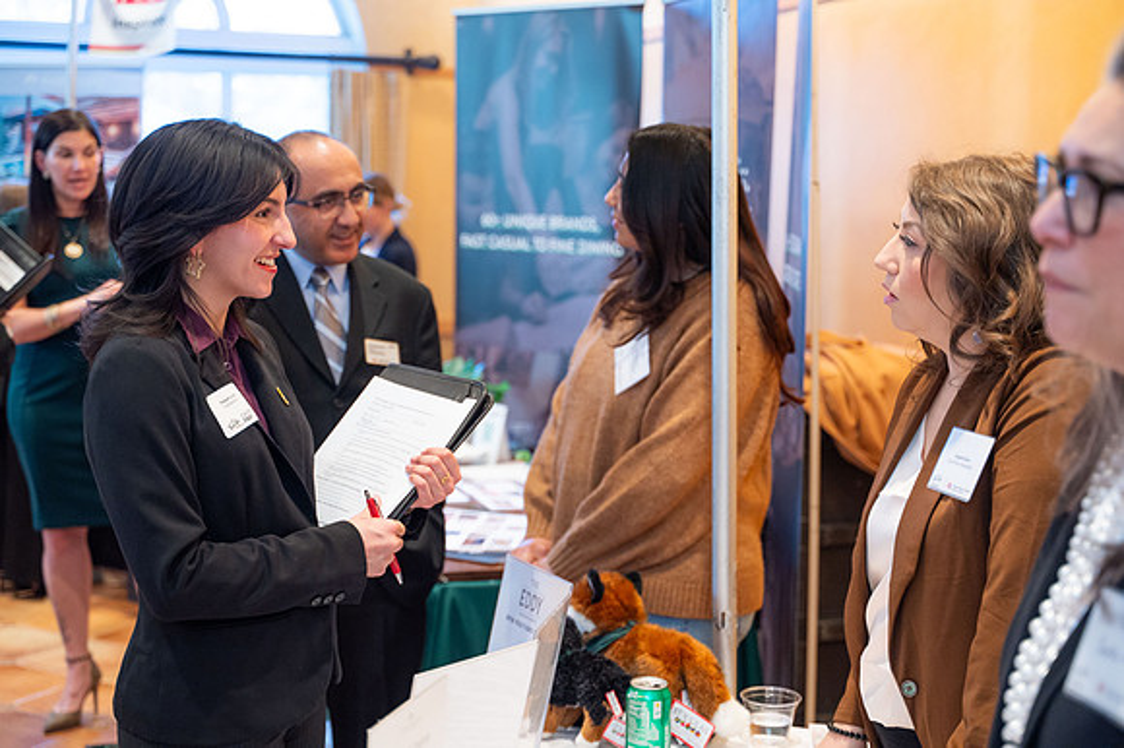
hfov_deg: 38.2
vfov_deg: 26.0
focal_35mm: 52
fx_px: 1623
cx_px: 562
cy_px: 374
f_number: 2.8
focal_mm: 52
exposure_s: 1/100
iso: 2000
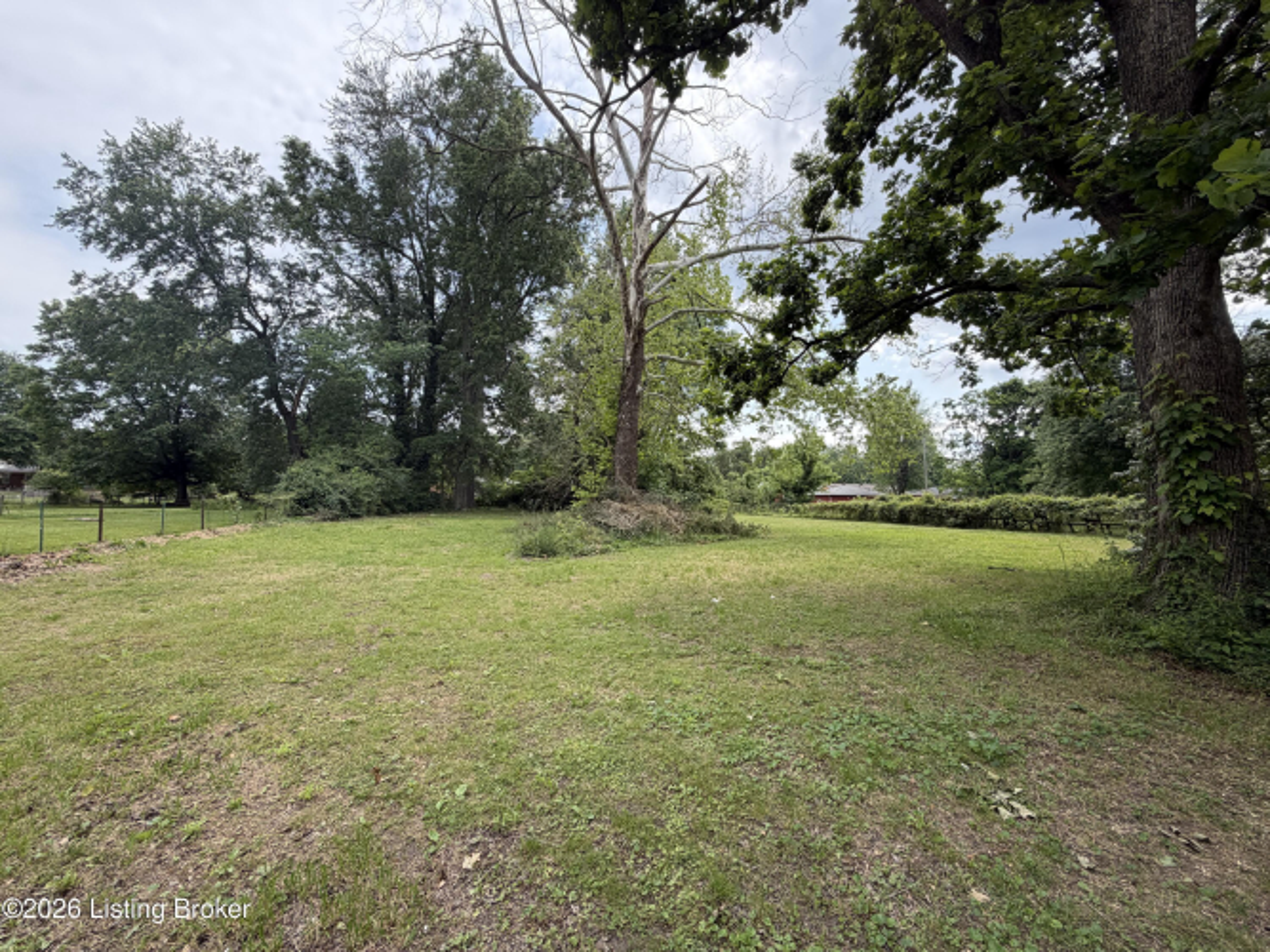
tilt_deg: +1.8
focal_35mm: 14
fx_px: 514
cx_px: 635
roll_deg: -1.0
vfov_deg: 85.7
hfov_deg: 102.1
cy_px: 476
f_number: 2.2
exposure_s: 1/545
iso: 40
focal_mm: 2.22
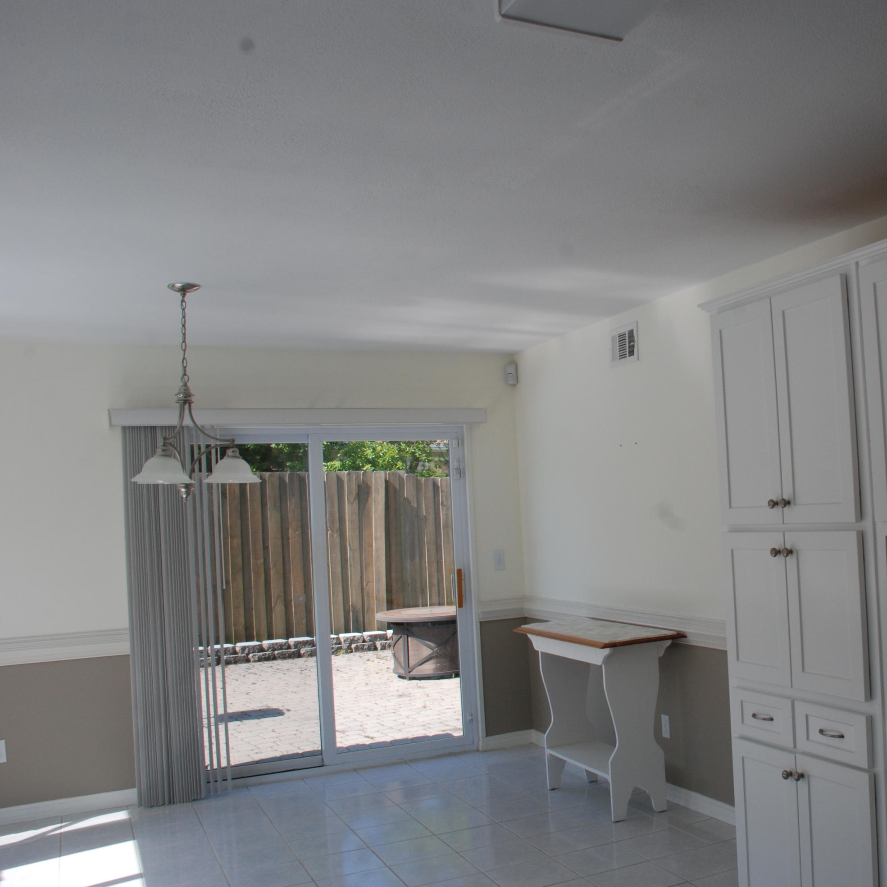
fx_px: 1015
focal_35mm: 35
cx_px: 672
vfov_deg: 47.2
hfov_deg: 45.5
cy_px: 444
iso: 250
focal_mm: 18
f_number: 10
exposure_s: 1/160
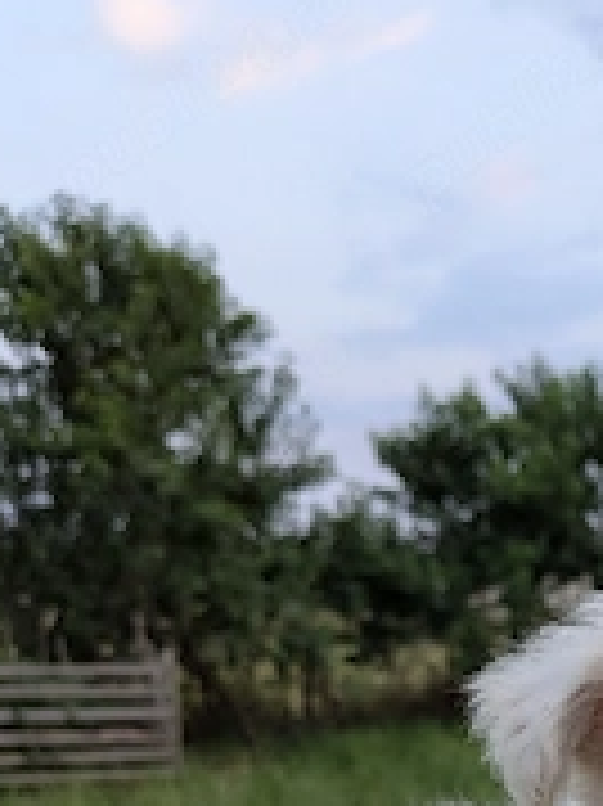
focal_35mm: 56
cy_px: 847
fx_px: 1302
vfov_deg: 31.2
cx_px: 644
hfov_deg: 24.5
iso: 48
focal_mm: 5.43
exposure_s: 1/145
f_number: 1.89
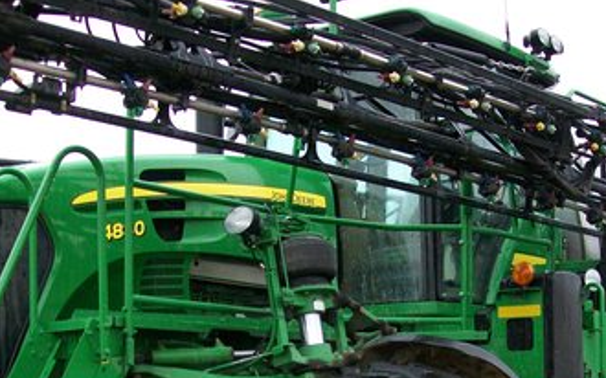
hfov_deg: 32.4
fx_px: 1040
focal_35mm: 63
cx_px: 349
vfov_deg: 20.1
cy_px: 358
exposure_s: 1/125
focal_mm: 6
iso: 98
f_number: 2.7
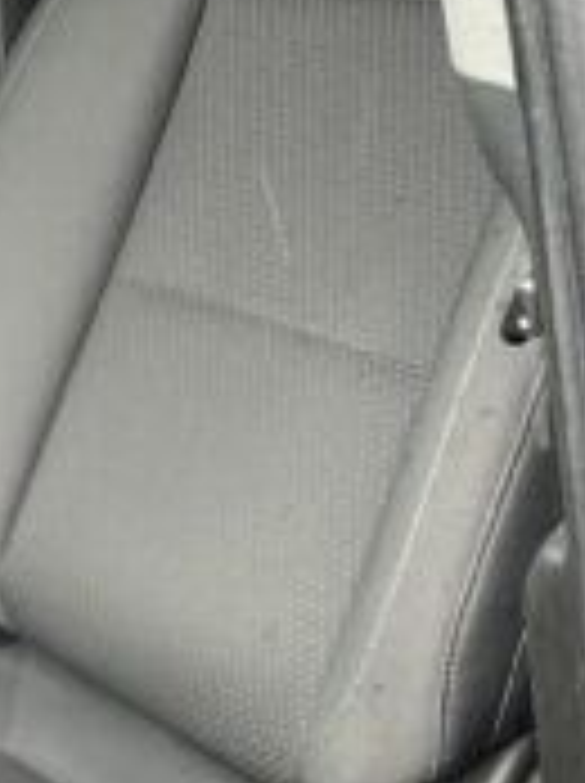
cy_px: 576
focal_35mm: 115
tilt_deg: -28.9
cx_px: -36
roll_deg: +17.8
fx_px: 2598
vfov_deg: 17.1
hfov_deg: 12.7
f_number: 1.5
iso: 100
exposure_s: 1/121
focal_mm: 5.7
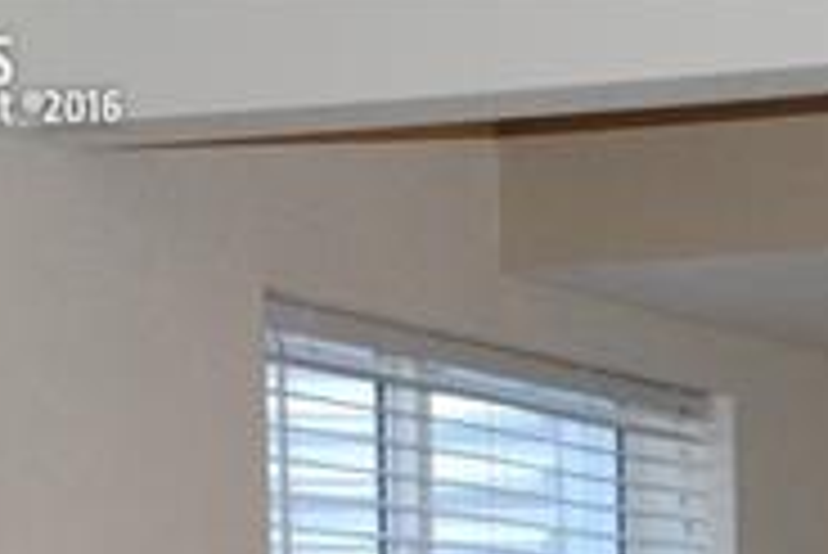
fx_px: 3723
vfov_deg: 8.2
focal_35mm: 162
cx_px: 1004
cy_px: 944
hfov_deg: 12.4
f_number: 5.6
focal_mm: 31
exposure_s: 1/60
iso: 1600
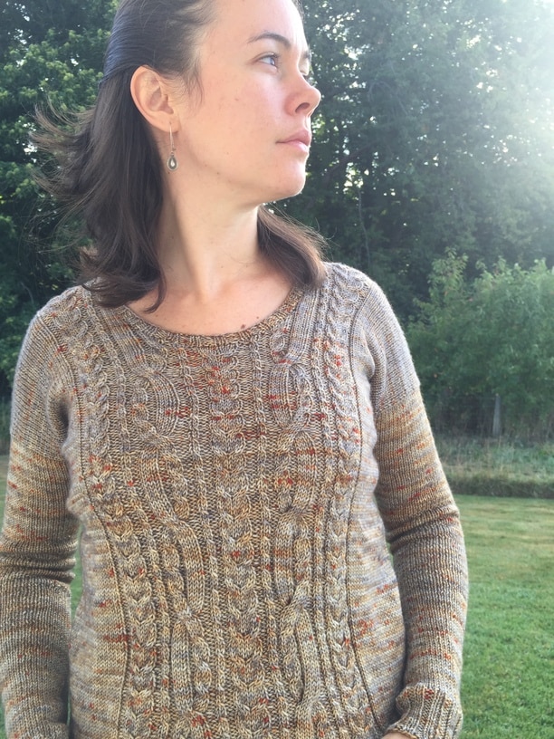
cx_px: 277
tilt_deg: -2.8
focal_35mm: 29
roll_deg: +3.2
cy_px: 370
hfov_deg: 48.2
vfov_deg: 61.7
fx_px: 619
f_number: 2.2
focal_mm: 4.15
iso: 32
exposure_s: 1/198
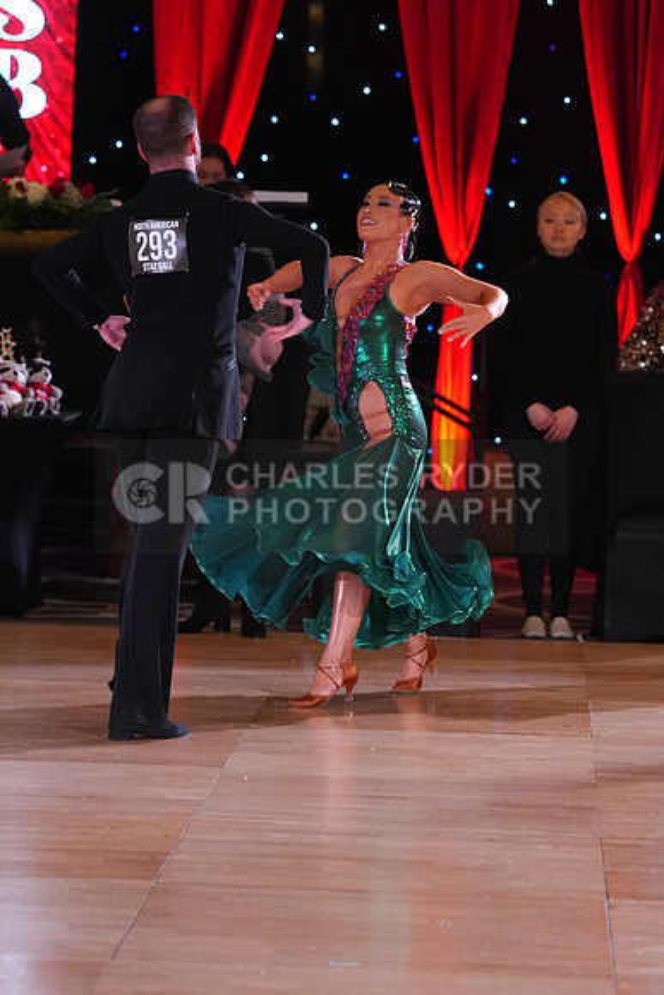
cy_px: 498
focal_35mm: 146
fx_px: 4037
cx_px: 332
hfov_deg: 9.4
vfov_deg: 14.1
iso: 3200
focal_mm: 146
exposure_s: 1/250
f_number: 4.5
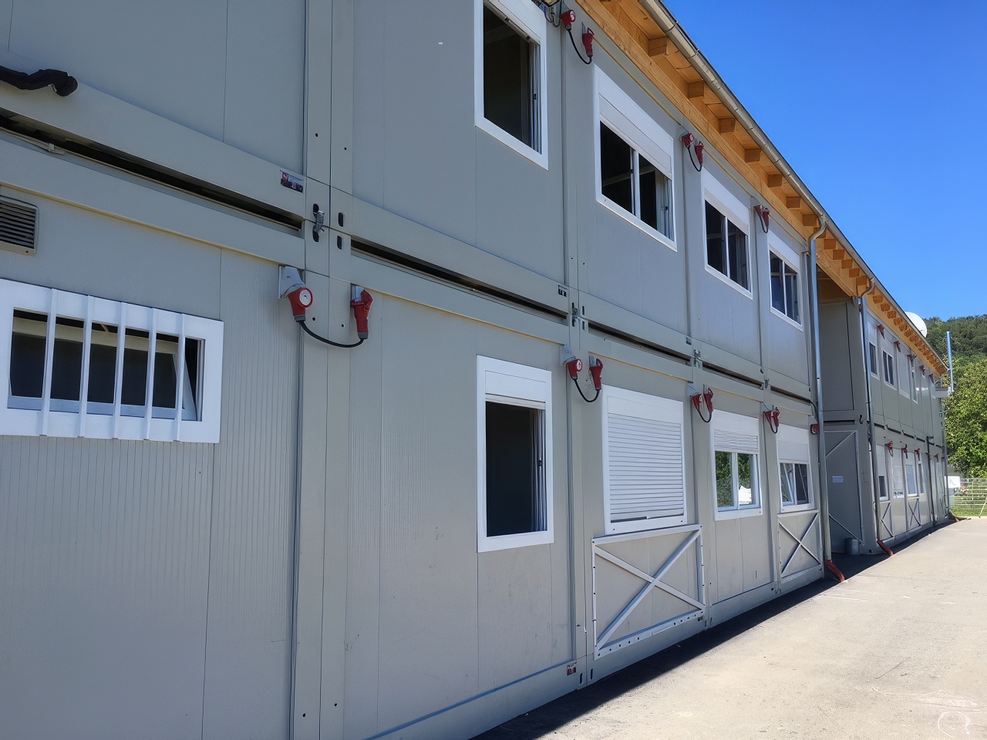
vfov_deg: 48.2
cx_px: 494
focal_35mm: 29
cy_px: 370
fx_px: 827
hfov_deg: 61.7
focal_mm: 4.15
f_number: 2.2
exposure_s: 1/962
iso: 25
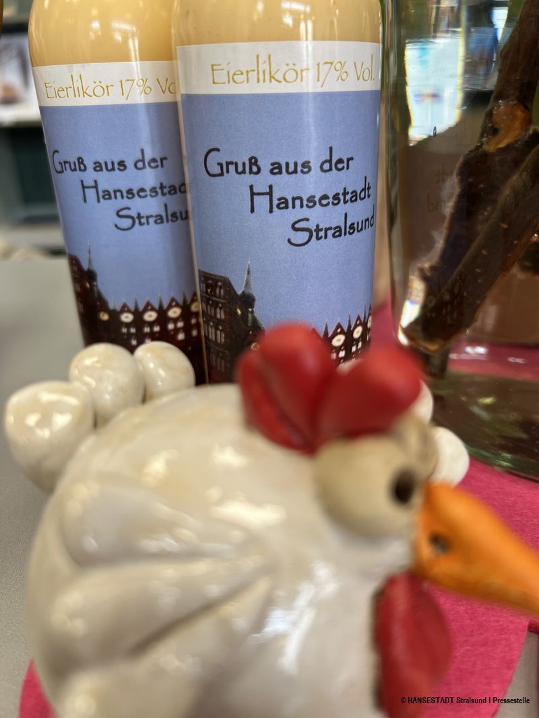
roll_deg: +2.7
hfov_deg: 53.1
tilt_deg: -26.9
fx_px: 540
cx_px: 270
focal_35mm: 26
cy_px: 359
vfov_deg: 67.3
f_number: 1.5
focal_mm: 5.7
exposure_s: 1/100
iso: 64
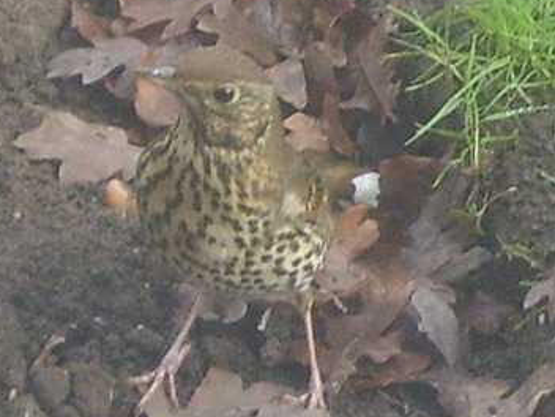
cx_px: 210
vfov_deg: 16.4
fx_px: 1443
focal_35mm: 90
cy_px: 237
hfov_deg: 21.7
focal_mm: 12
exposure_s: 1/45
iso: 75
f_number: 3.9
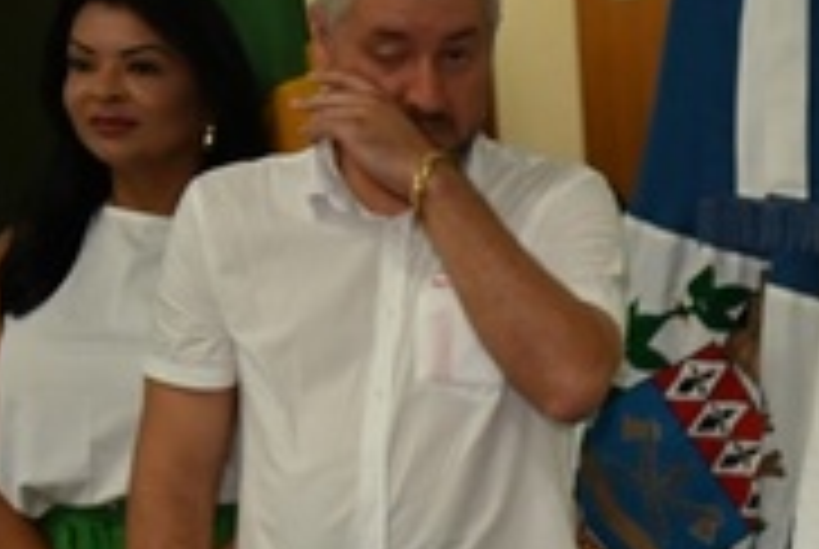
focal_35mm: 148
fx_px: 3372
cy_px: 1132
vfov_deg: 8.7
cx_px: 1710
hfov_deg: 12.1
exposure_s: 1/200
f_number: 2.8
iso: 1250
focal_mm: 30
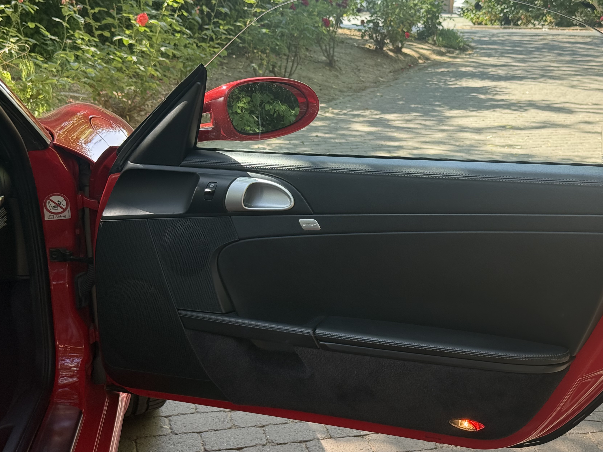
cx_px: 360
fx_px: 1010
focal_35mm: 58
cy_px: 264
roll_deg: -1.9
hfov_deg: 33.1
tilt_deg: -15.6
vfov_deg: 25.2
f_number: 1.78
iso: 125
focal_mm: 6.76
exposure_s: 1/242
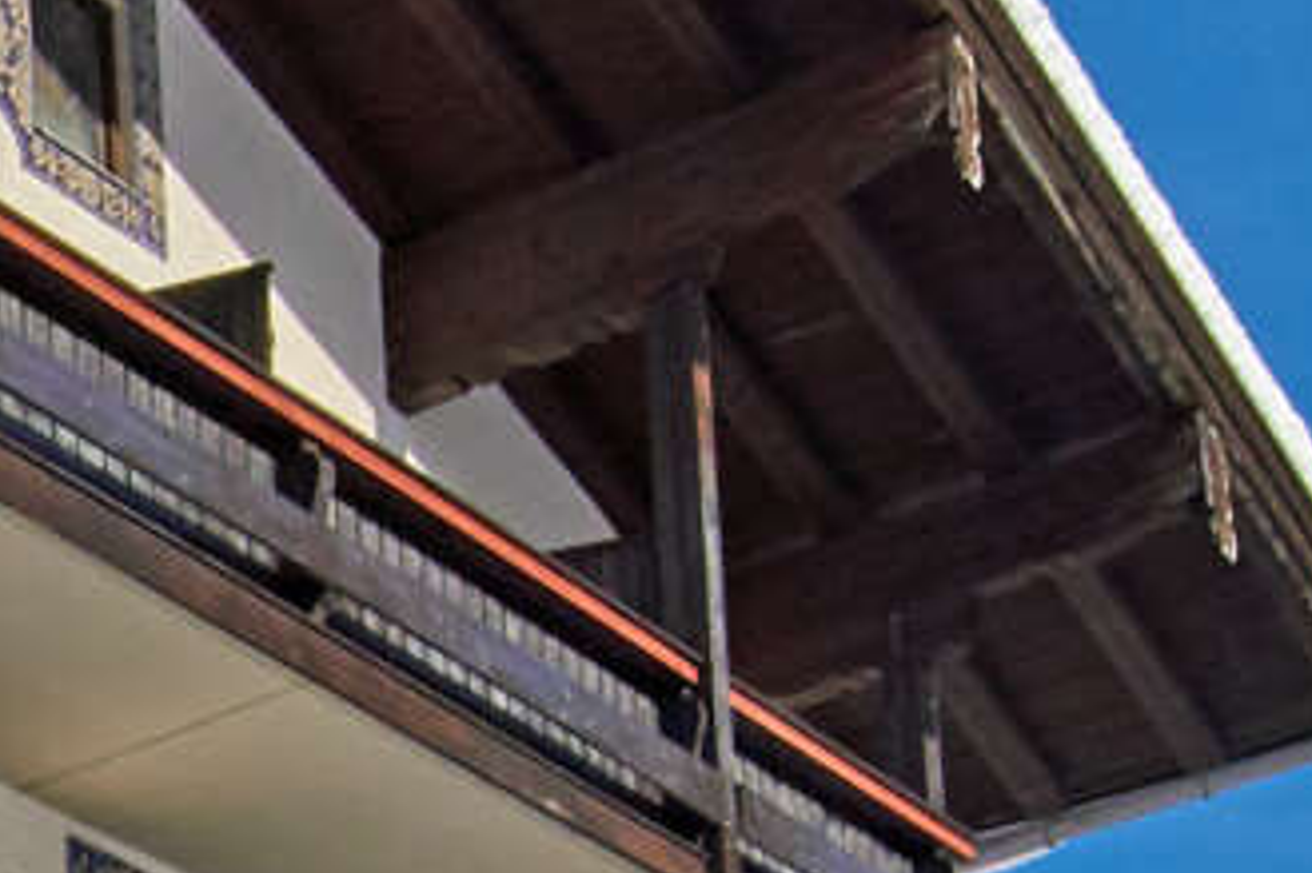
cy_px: 1329
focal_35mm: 126
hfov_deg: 13.5
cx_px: -1448
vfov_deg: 10.5
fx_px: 4589
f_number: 11
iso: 200
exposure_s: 1/500
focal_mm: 18
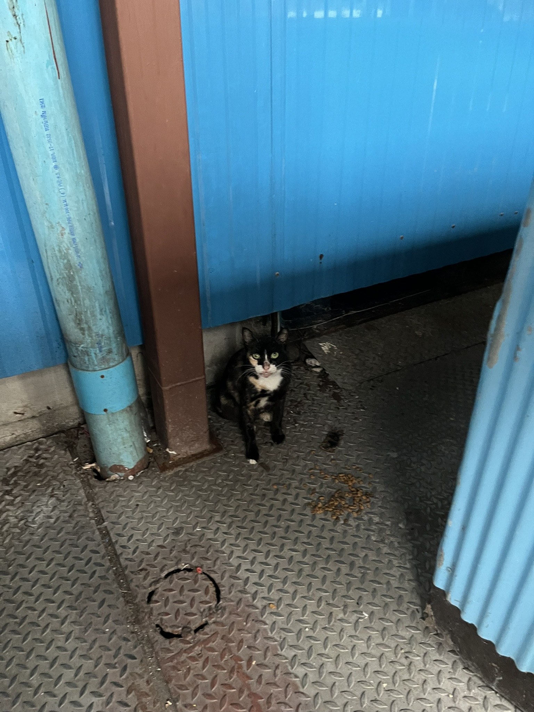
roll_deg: +0.5
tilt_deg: -31.1
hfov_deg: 53.1
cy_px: 356
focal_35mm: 26
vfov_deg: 67.3
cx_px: 267
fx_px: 535
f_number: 1.6
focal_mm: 5.1
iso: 640
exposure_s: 1/30
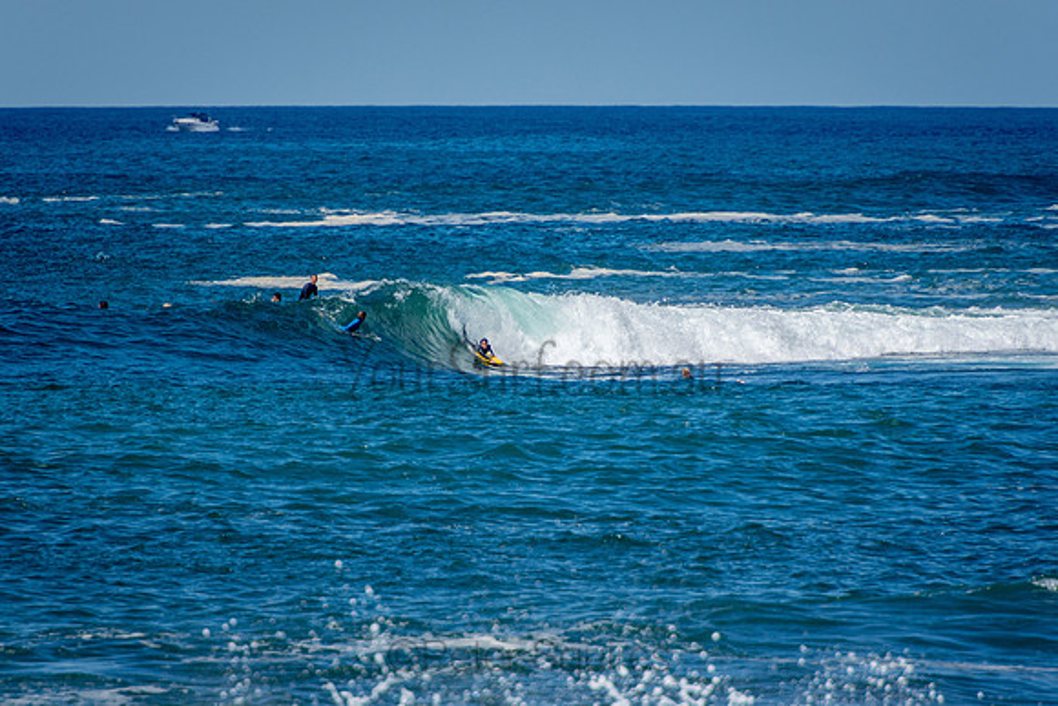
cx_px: 529
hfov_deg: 3.4
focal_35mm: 614
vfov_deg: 2.2
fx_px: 18062
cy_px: 353
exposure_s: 1/2000
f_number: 5.6
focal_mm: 400
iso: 360
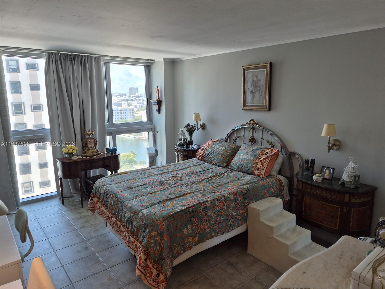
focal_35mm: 23
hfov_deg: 73.9
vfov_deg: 58.9
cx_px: 192
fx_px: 256
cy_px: 144
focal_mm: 5.4
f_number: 1.8
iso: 40
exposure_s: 1/120
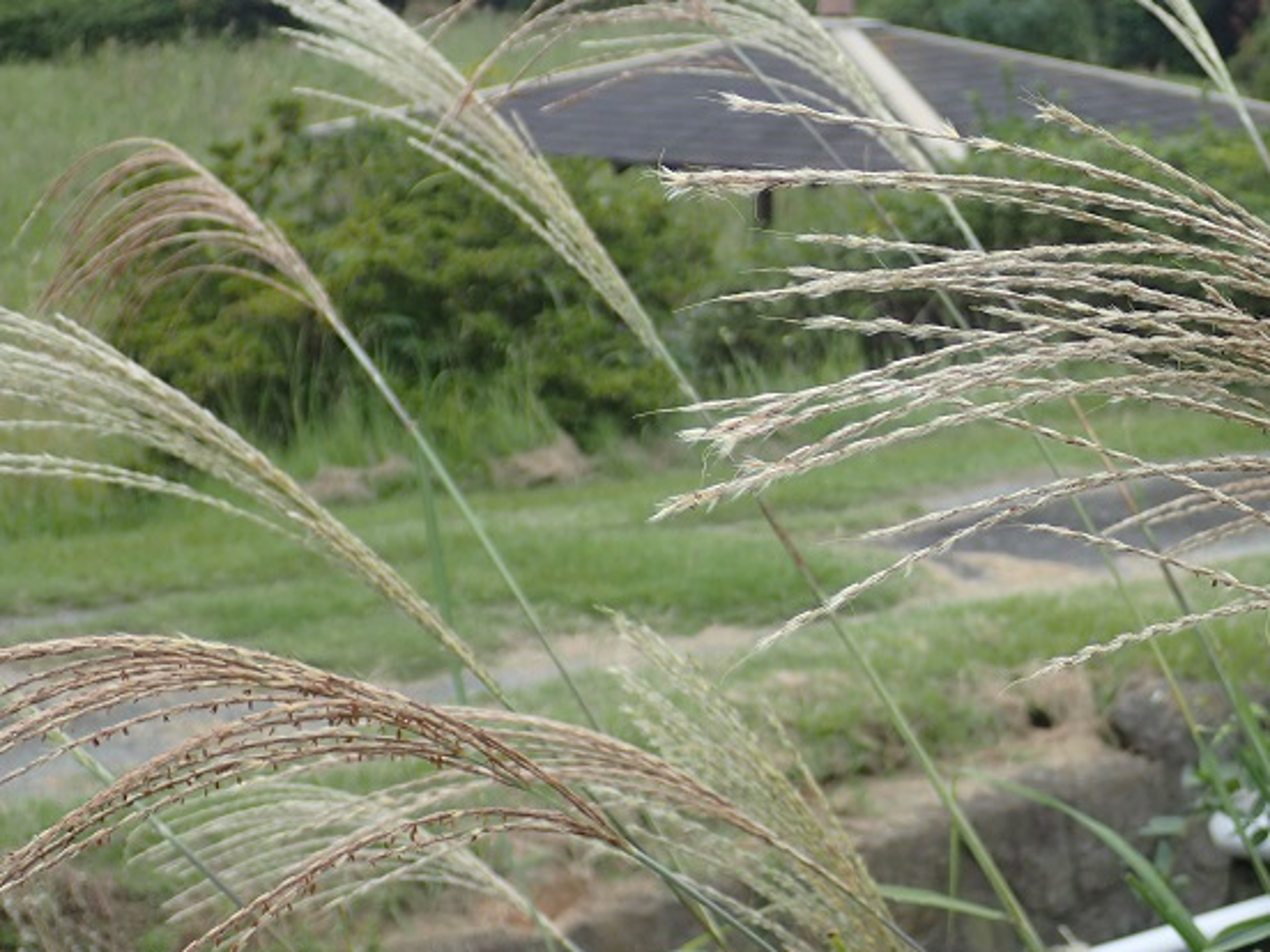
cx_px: 847
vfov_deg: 20.7
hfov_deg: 27.2
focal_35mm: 71
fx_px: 2605
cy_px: 402
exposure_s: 1/125
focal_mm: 8.99
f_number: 3.2
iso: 100
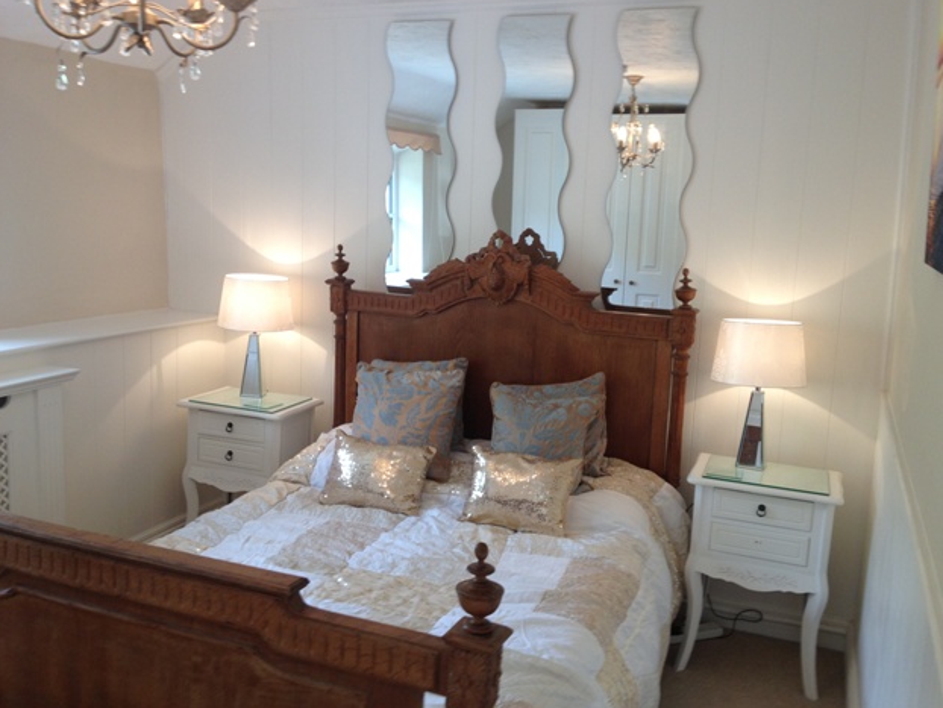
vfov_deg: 39.7
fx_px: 981
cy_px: 346
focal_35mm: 36
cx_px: 482
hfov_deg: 51.3
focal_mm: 4.28
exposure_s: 1/50
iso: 50
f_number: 2.4
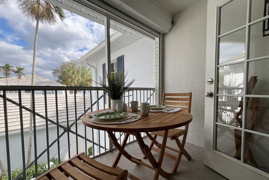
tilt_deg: -3.1
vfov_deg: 81.1
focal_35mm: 14
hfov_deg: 104.3
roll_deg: +0.4
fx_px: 105
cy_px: 97
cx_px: 134
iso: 32
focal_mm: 1.57
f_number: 1.8
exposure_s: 1/277
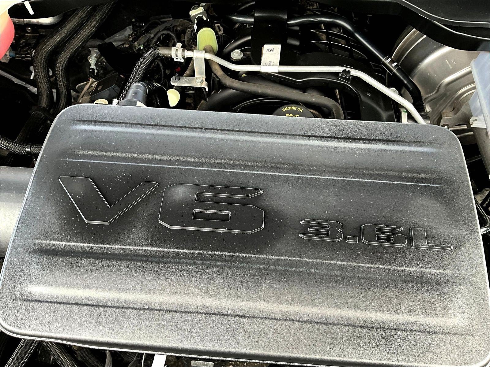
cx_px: 245
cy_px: 184
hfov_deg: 61.7
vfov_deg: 48.2
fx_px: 411
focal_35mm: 29
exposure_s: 1/122
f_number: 1.8
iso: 64
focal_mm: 3
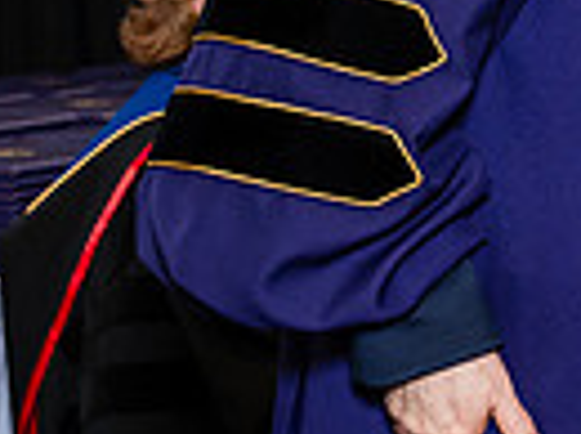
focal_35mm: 258
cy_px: -60
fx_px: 4322
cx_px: 983
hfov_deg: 7.5
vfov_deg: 5.7
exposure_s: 1/200
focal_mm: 60
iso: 1250
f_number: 4.5
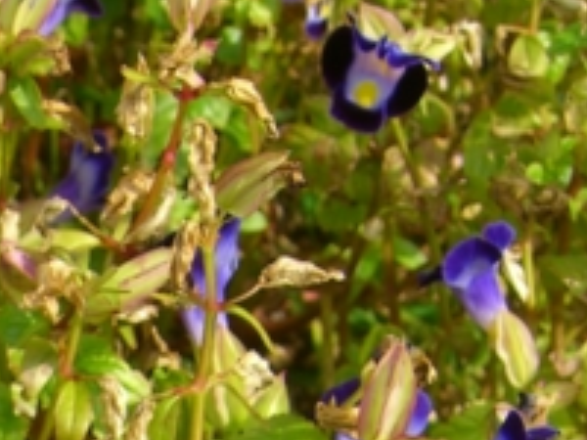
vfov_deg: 9.2
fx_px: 2578
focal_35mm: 152
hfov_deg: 12.4
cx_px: -264
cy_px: 874
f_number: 4
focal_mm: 7.9
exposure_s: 1/320
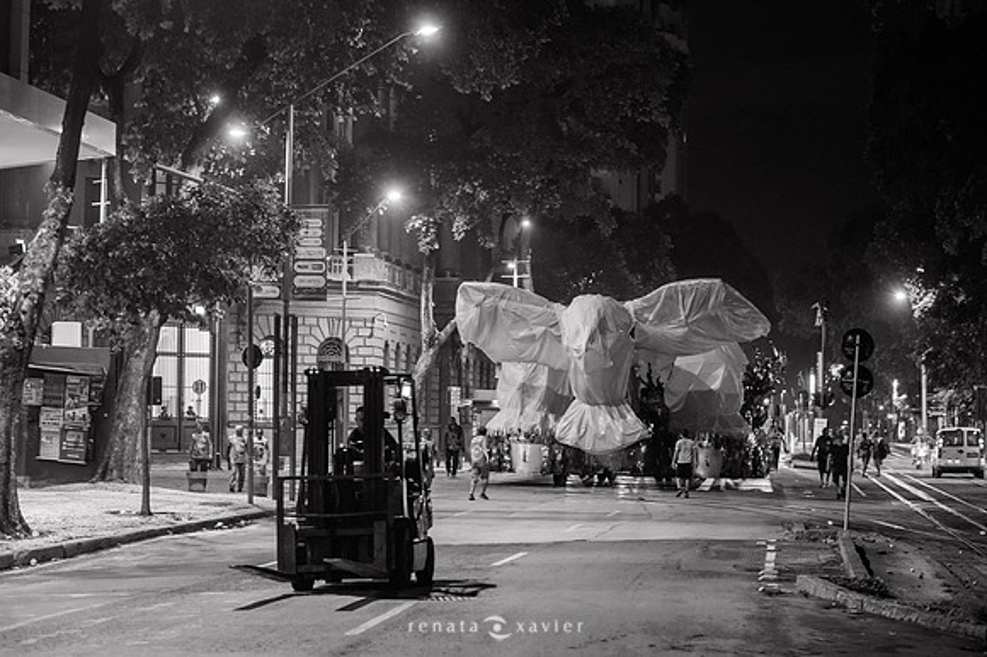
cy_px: 328
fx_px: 2329
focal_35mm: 85
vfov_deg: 16.1
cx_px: 494
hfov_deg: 23.9
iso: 2500
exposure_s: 1/50
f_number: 2.8
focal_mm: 85
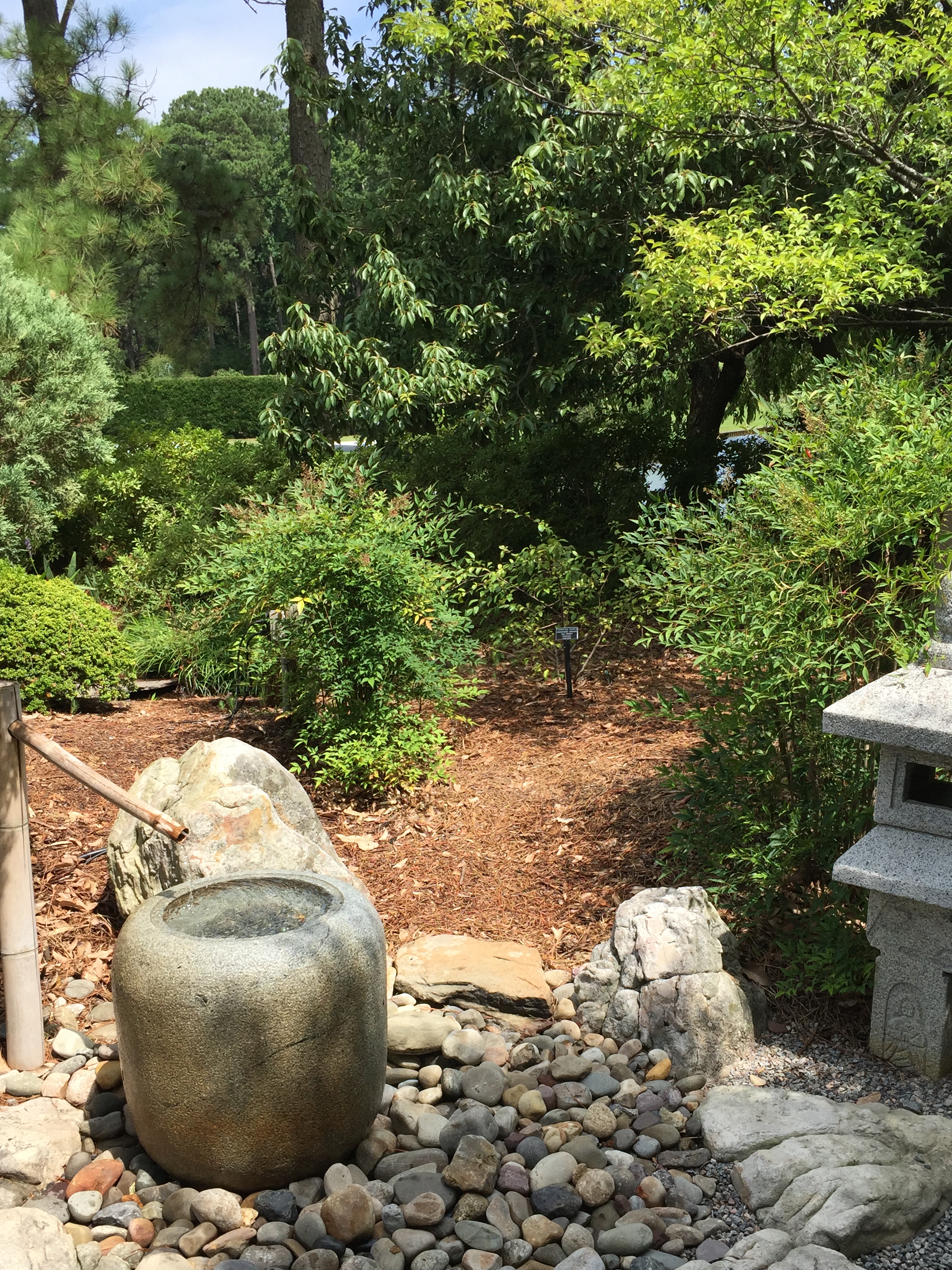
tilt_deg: -14.1
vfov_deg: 52.4
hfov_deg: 40.7
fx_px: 1283
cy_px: 744
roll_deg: +2.1
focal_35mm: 35
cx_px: 506
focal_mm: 4.15
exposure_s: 1/1099
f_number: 2.2
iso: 32
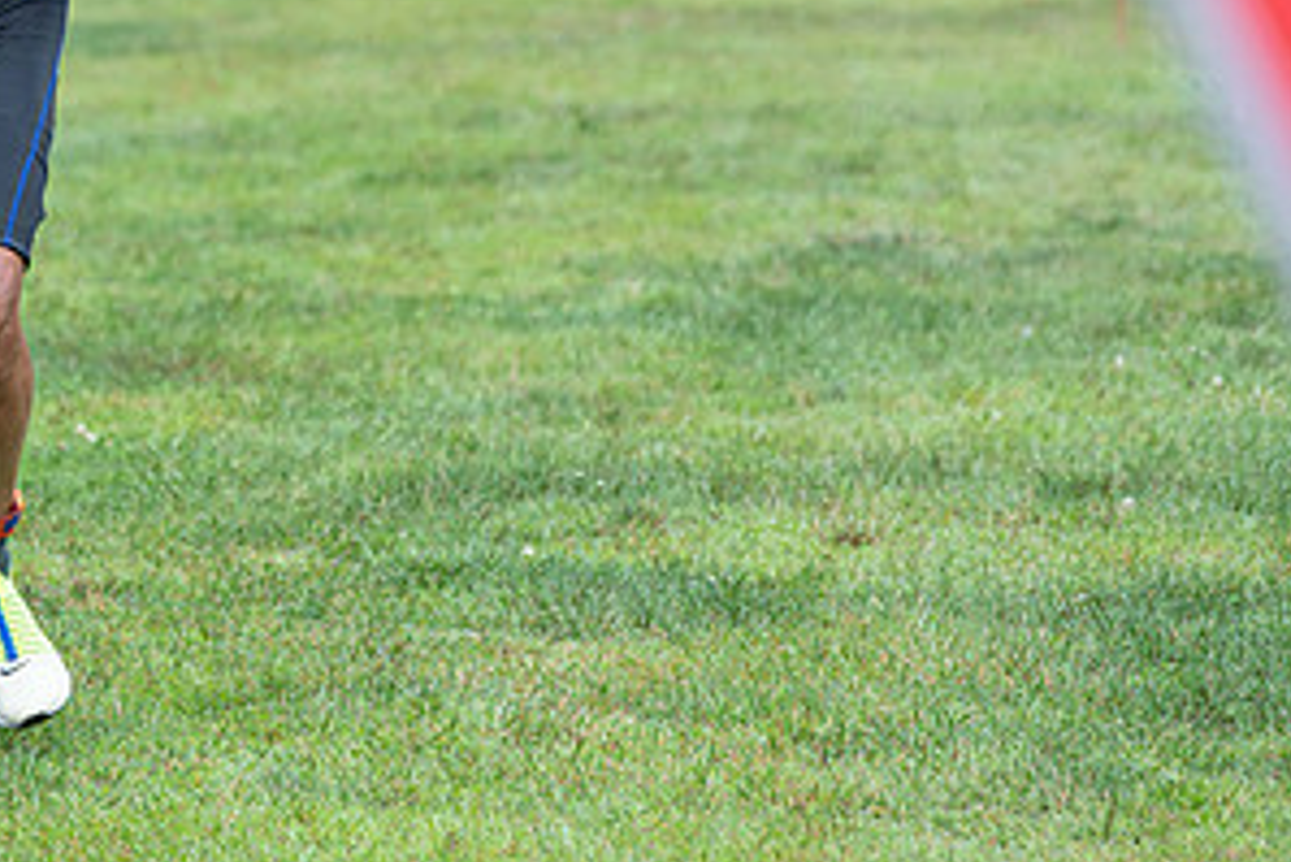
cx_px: 121
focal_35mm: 360
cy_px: 41
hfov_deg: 5.7
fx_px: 12916
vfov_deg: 3.8
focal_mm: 185
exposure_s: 1/640
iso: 320
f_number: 4.5
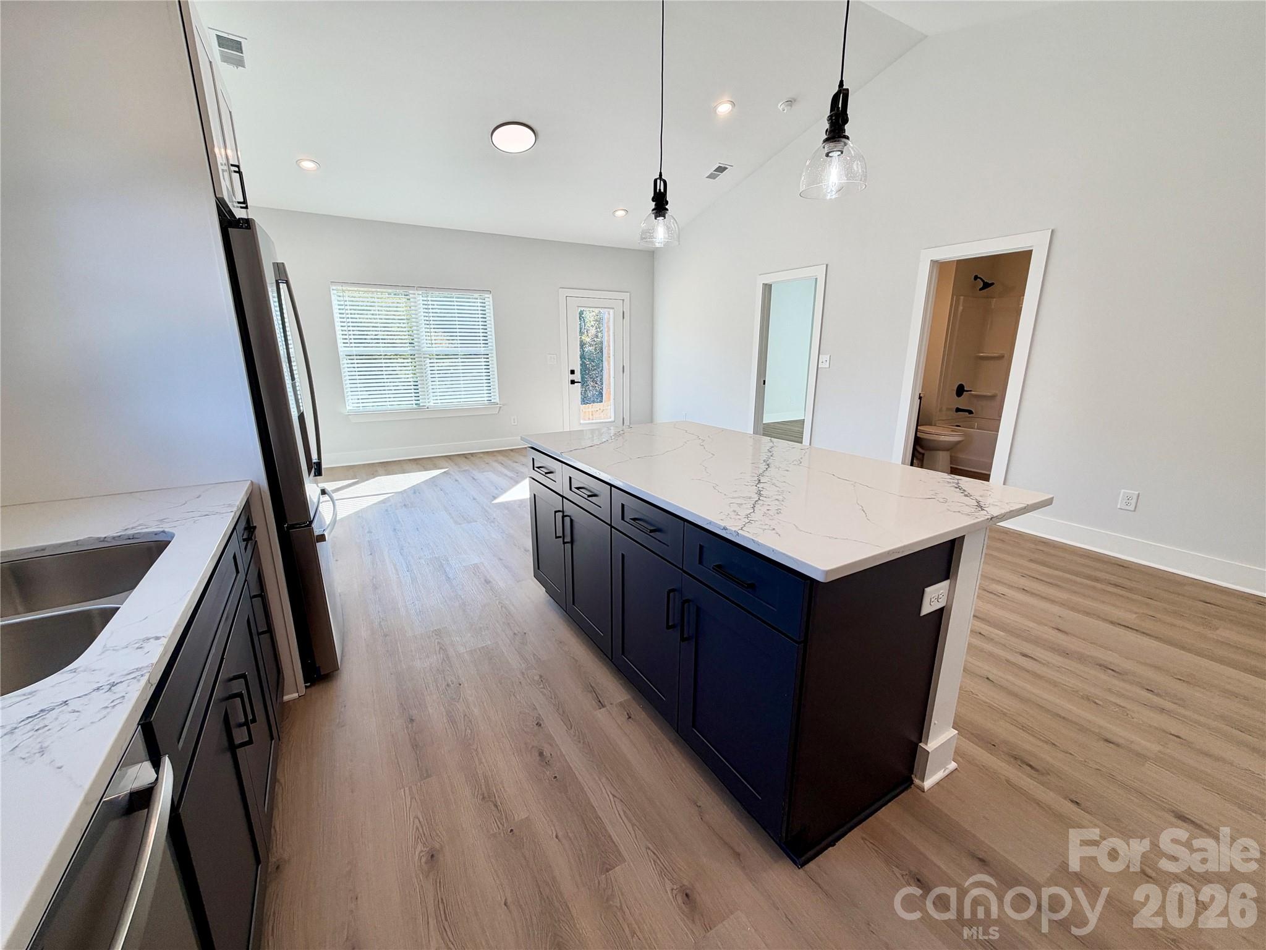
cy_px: 475
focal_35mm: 14
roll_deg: -0.3
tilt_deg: -14.1
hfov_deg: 102.1
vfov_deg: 85.7
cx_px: 633
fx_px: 512
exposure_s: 1/120
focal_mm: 2.22
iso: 40
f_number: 2.2
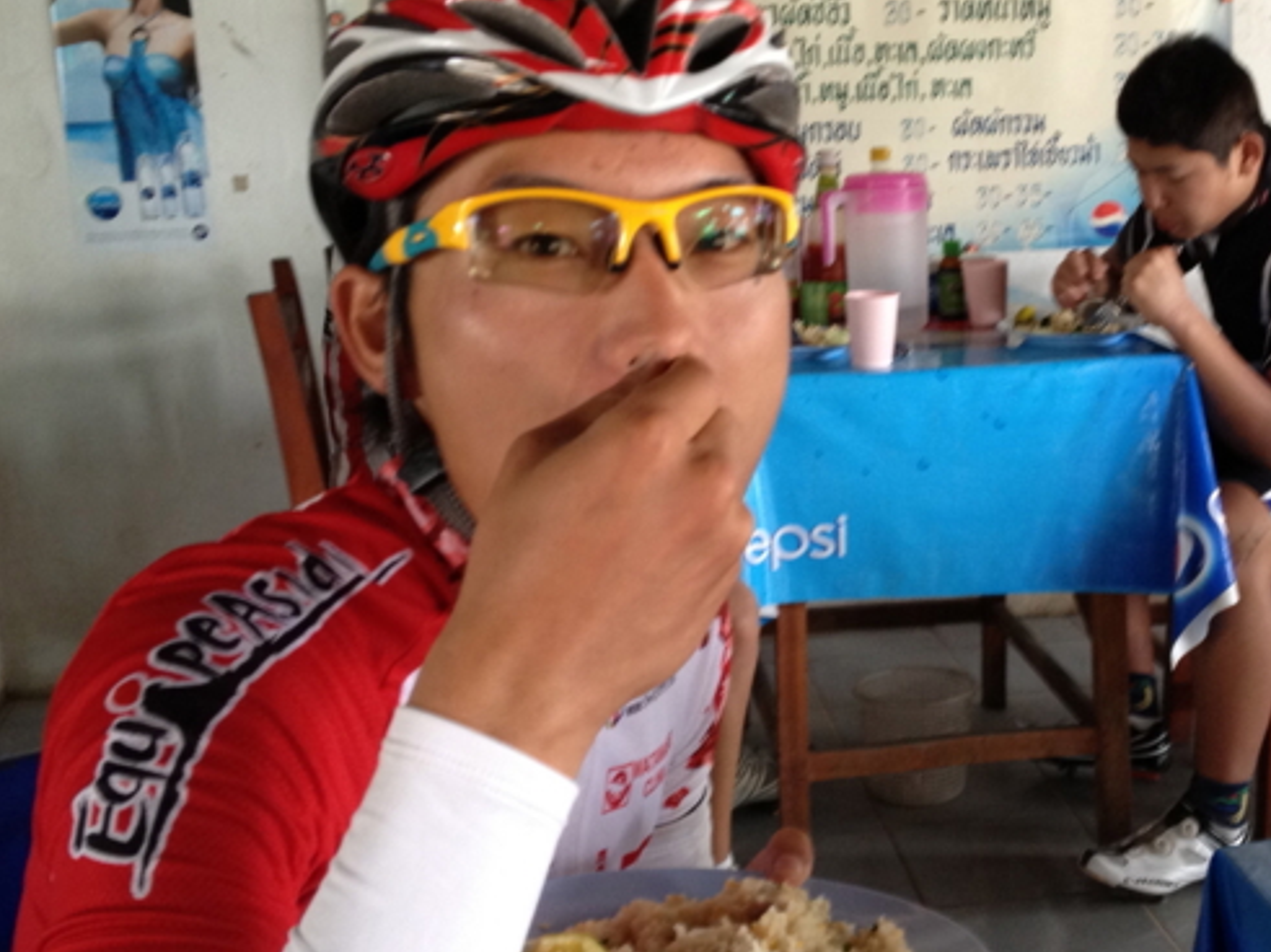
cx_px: 854
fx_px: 2092
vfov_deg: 25.6
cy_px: 453
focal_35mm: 57
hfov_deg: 33.5
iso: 125
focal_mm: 4.28
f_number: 2.4
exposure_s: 1/20
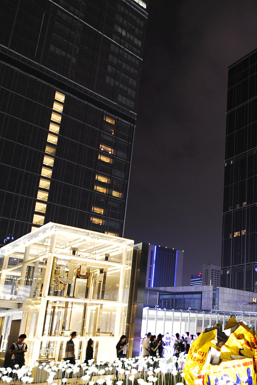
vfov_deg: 57.7
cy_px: 250
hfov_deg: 35.0
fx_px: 343
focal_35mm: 32
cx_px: 286
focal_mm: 14
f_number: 2.8
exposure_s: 1/10
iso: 500
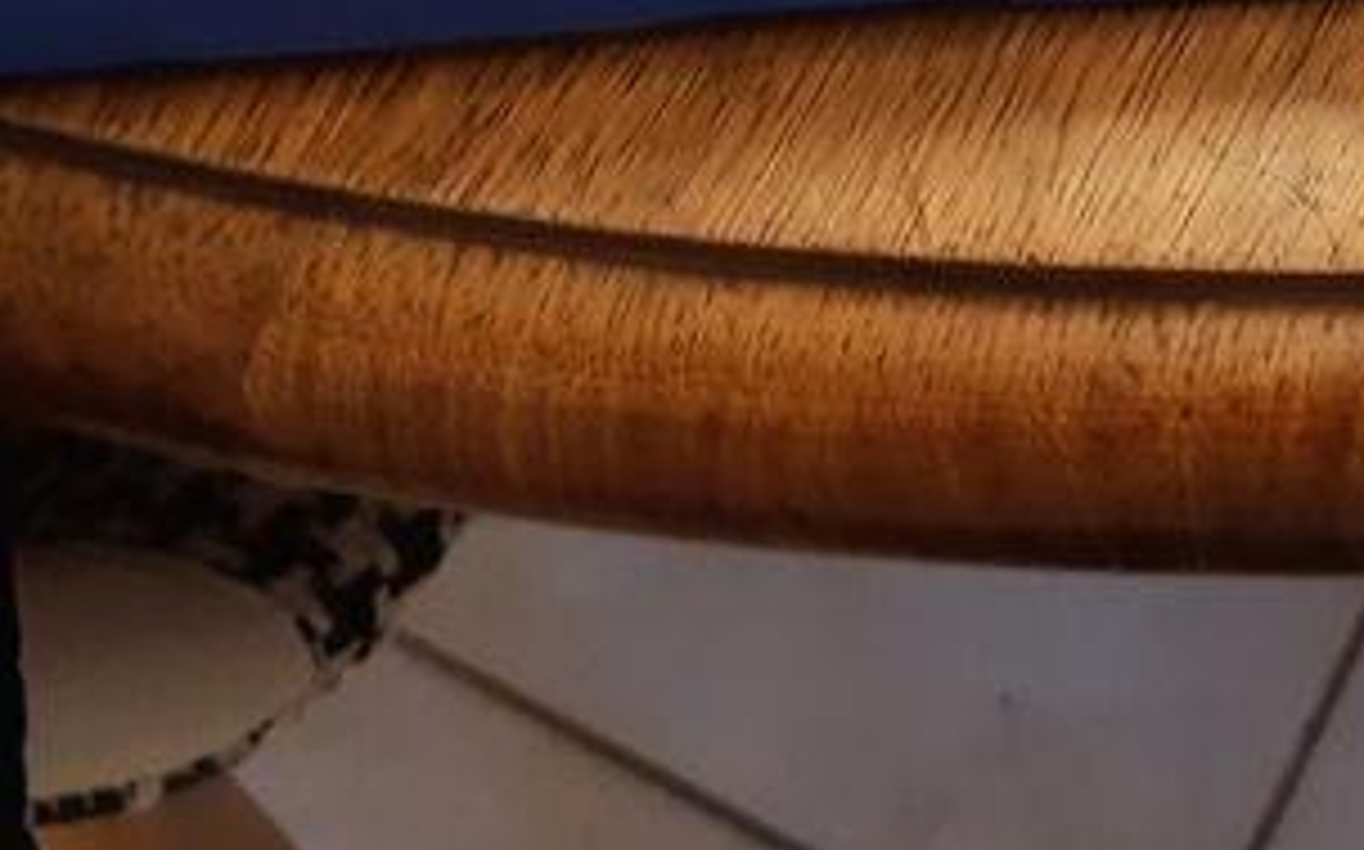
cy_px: -297
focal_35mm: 91
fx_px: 3381
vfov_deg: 13.7
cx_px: 1229
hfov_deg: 22.3
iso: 320
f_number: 1.7
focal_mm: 3.92
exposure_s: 1/25
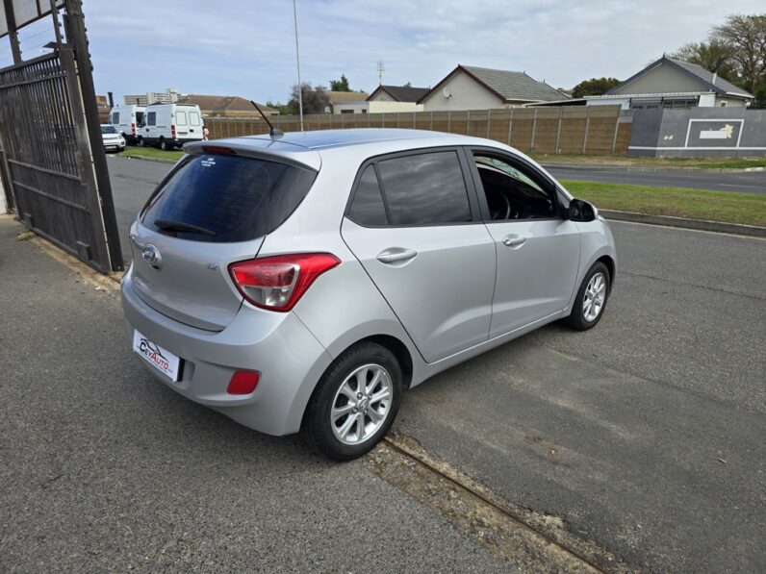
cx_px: 383
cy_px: 287
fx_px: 509
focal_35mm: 23
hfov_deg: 73.9
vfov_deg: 58.9
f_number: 1.7
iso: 12
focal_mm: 6.3
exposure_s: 1/690
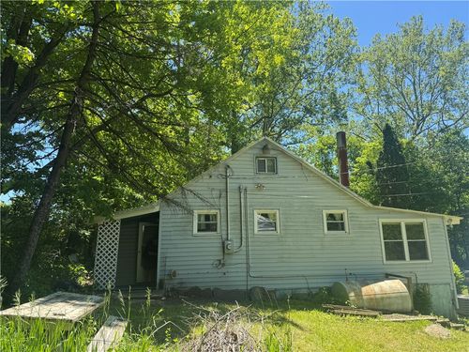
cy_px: 176
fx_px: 325
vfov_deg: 56.8
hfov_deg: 71.6
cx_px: 234
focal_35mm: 24
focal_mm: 6.76
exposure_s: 1/1094
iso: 80
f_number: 1.78
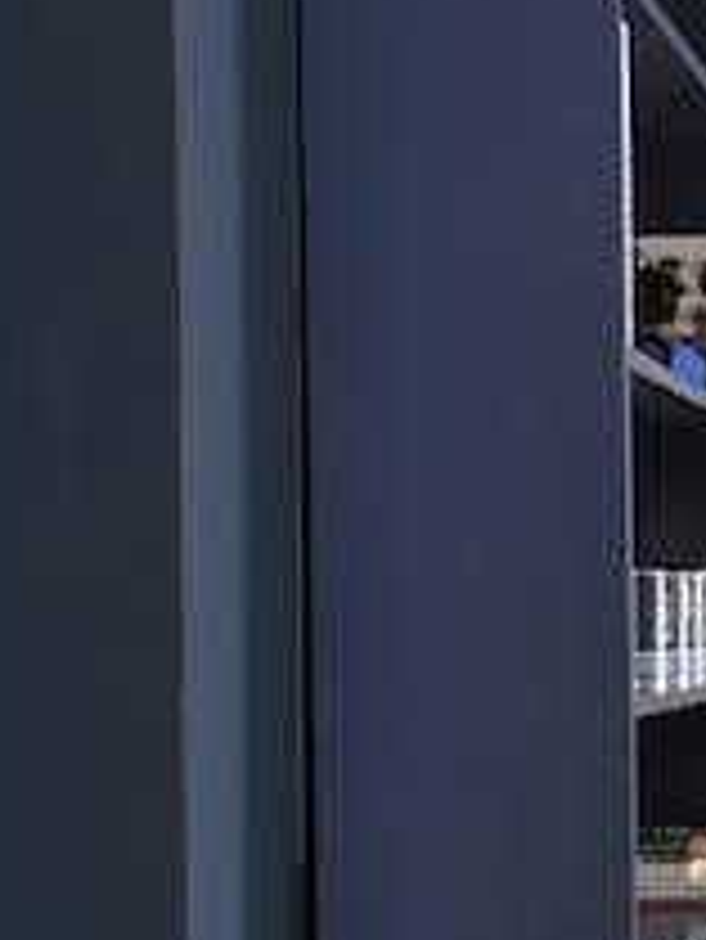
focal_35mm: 86
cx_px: 1075
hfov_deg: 15.7
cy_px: 600
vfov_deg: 22.7
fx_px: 2336
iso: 320
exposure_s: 1/33.3
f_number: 1.8
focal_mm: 5.58
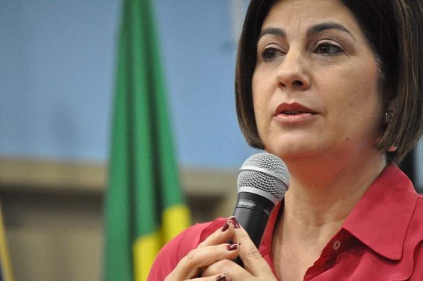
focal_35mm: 225
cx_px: 212
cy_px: 140
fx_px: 2640
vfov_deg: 6.1
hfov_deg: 9.2
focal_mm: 150
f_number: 5
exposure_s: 1/60
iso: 3200
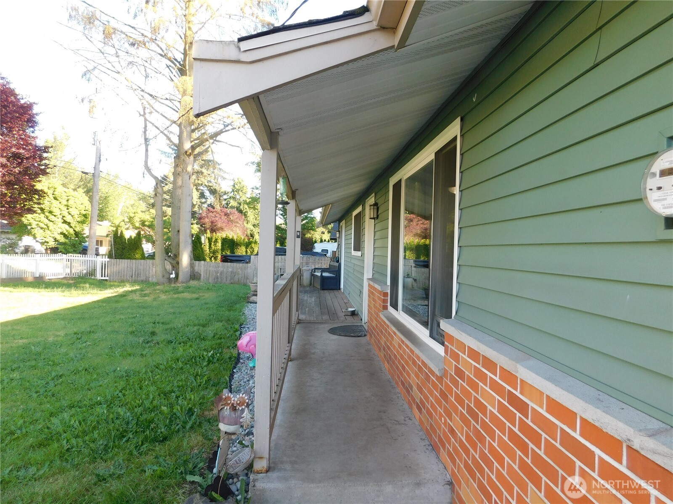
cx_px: 336
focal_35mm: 23
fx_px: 447
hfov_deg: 73.9
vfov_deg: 58.9
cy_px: 252
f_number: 3
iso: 125
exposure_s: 1/125
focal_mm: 4
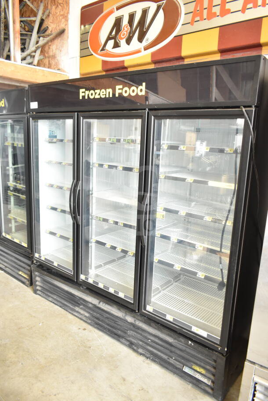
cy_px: 200
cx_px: 134
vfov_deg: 67.4
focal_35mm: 27
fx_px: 301
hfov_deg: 48.0
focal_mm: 18
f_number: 3.5
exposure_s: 1/50
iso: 1600
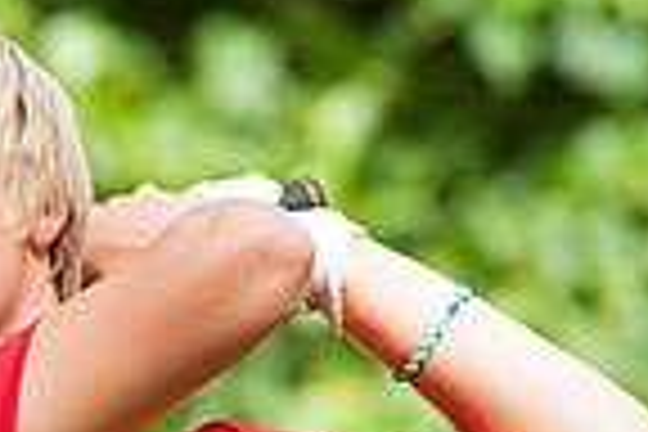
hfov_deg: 1.7
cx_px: -400
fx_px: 21724
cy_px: 693
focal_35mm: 1207
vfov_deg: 1.1
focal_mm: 300
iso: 400
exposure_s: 1/1250
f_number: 5
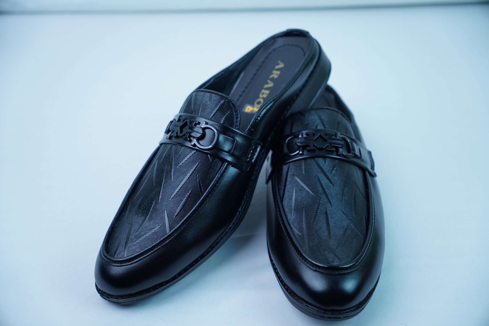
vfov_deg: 29.6
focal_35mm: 45
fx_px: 617
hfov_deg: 43.2
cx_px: 244
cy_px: 163
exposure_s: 1/100
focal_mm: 30.3
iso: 100
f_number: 2.8
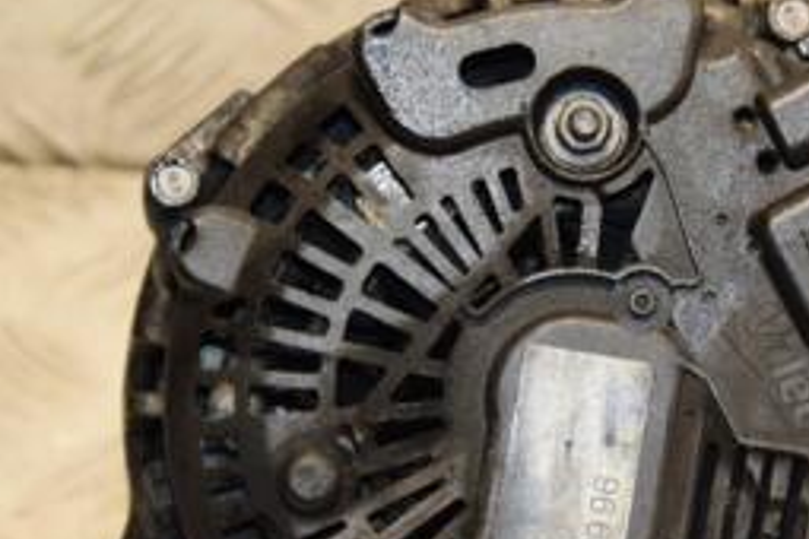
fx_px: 5236
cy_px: 453
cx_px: 492
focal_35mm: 233
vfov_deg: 5.9
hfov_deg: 8.8
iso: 800
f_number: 5.3
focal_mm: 66
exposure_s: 1/125
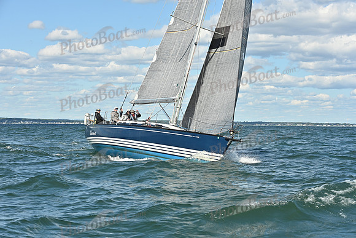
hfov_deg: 23.6
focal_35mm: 86
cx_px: 178
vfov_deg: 15.9
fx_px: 851
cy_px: 119
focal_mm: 86
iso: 320
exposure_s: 1/1600
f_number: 8
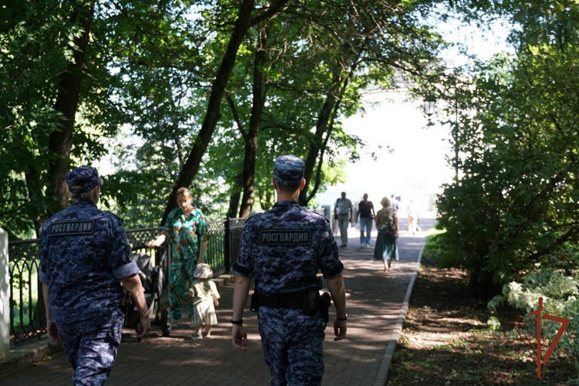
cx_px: 290
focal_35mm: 46
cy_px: 193
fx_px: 748
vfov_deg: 28.9
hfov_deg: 42.3
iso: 320
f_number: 4.5
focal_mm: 31
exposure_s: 1/160
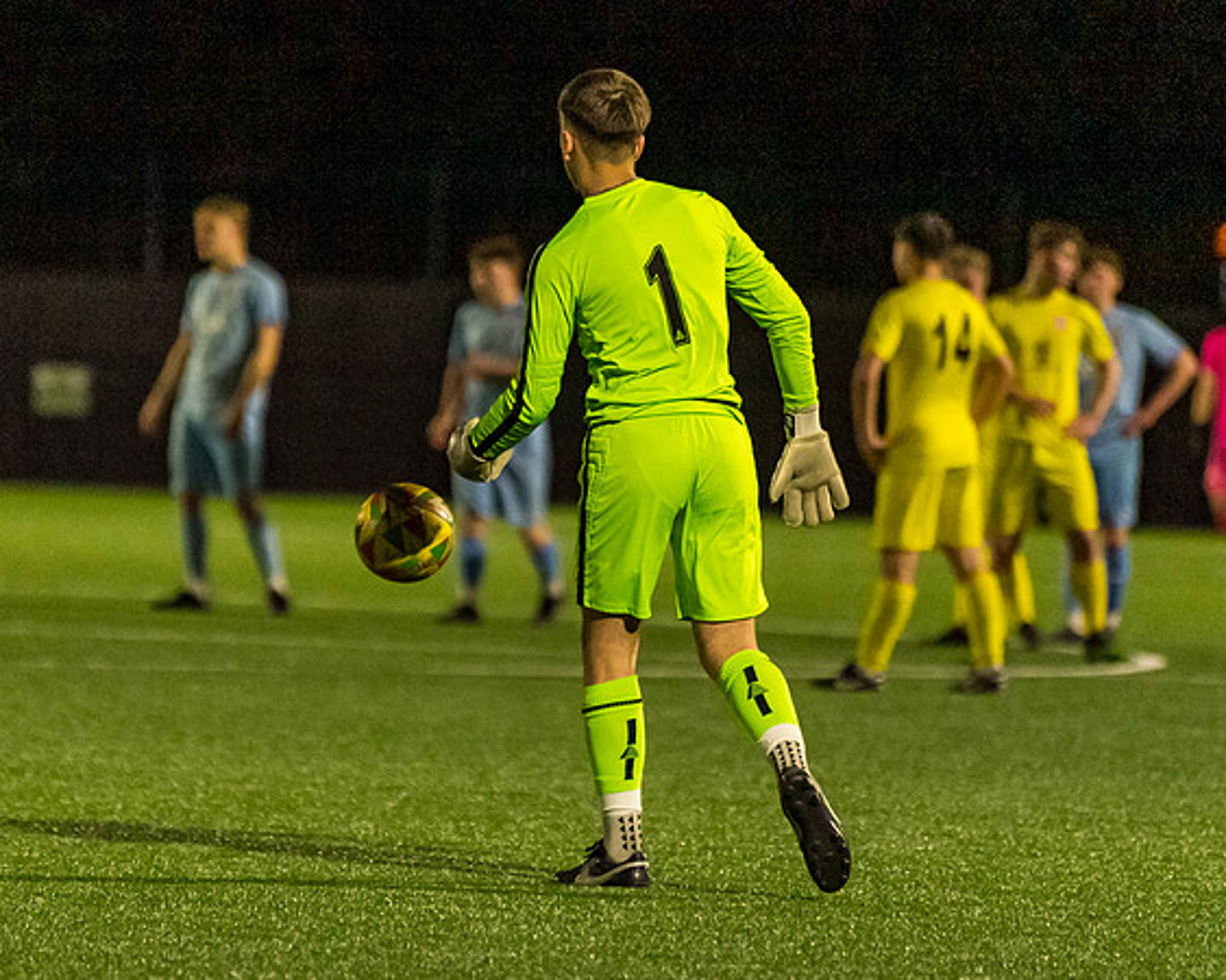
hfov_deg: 5.0
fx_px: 13947
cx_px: 558
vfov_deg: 4.0
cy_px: 558
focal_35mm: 385
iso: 4000
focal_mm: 200
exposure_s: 1/1250
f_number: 2.8
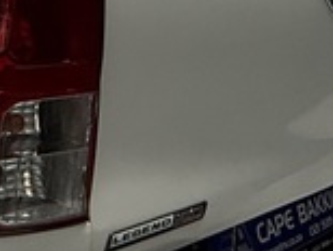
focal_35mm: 93
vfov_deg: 15.8
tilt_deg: -7.6
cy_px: 56
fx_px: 896
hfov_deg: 19.9
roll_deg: +0.3
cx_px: -54
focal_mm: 2.22
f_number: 2.2
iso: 250
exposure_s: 1/100
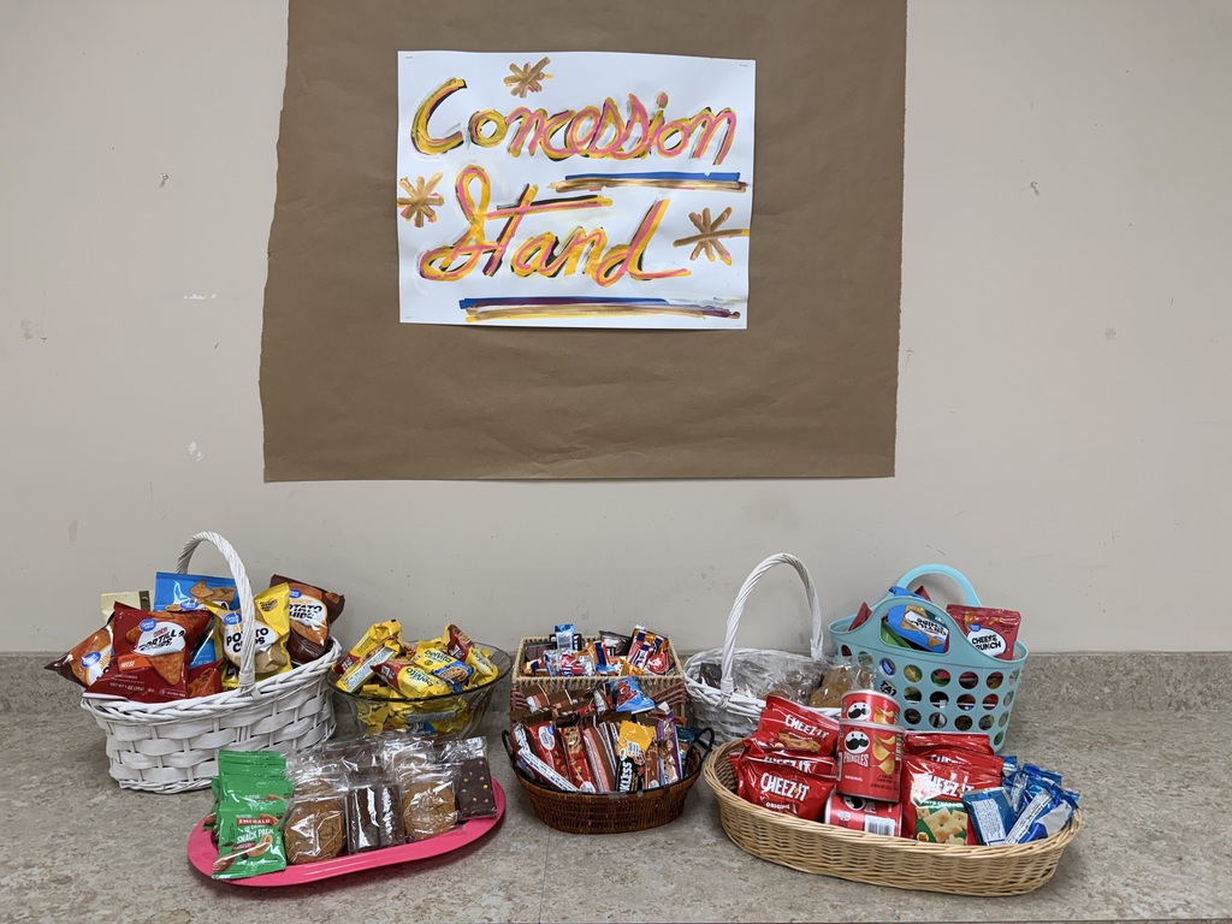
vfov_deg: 56.8
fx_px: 854
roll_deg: -0.9
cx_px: 616
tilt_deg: -4.1
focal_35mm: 24
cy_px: 462
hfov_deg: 71.6
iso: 100
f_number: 1.78
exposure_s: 1/120
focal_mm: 6.76
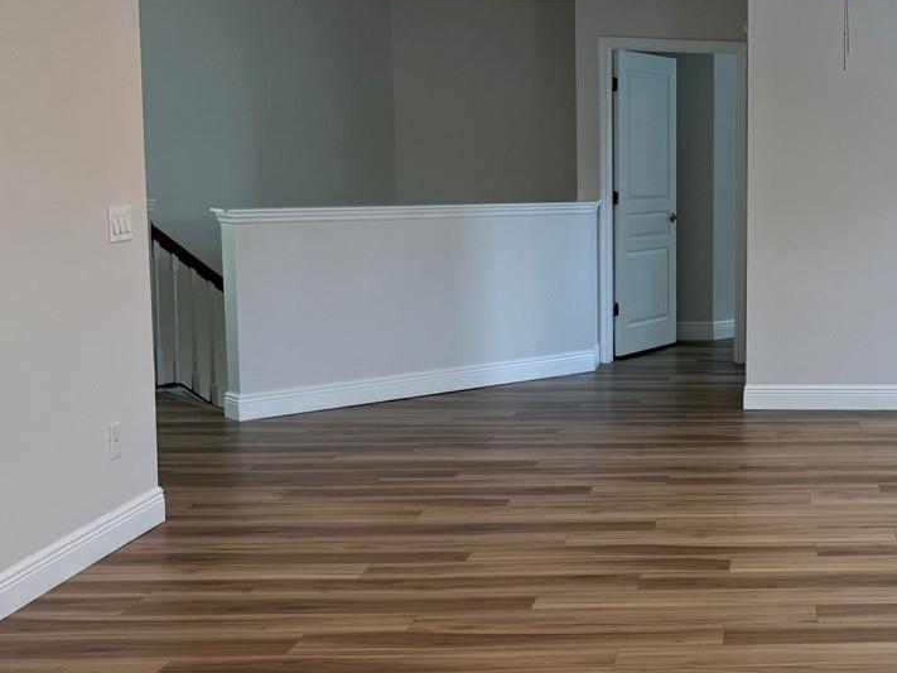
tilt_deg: -6.9
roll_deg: -1.7
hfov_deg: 32.8
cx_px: 888
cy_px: 321
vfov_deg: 27.0
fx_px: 1399
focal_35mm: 54
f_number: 1.78
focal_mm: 6.76
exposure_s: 1/132
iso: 125
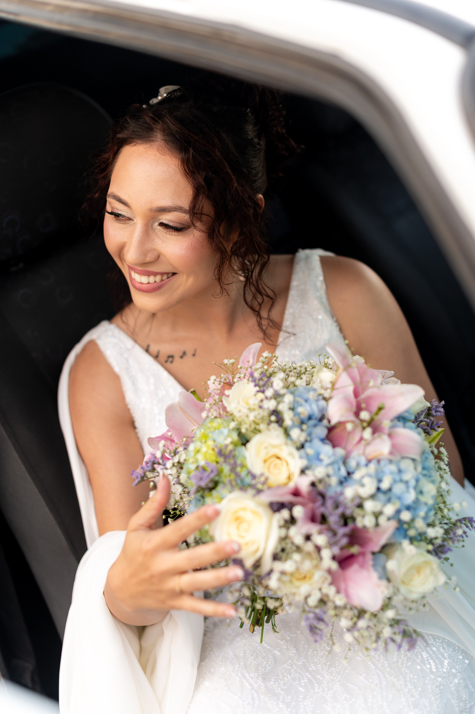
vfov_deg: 39.6
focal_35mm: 50
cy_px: 357
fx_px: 991
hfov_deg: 27.0
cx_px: 238
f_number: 1.8
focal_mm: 50
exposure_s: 1/640
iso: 250
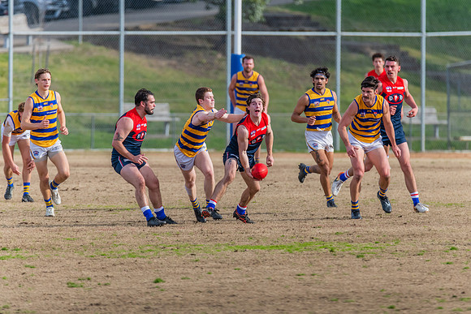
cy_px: 161
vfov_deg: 2.5
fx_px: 7321
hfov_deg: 3.7
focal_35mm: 559
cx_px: 253
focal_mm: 500
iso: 800
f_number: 6.3
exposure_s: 1/1600
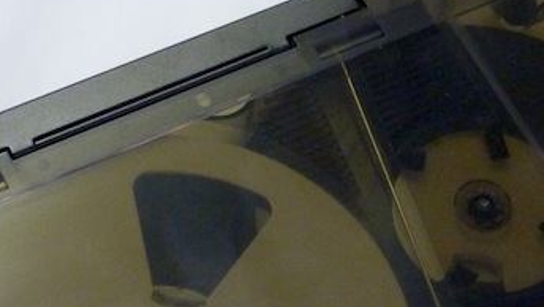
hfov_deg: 18.8
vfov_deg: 10.5
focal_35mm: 114
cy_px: 328
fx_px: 1645
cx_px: 316
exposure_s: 1/40
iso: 400
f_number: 3.7
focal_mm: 7.3
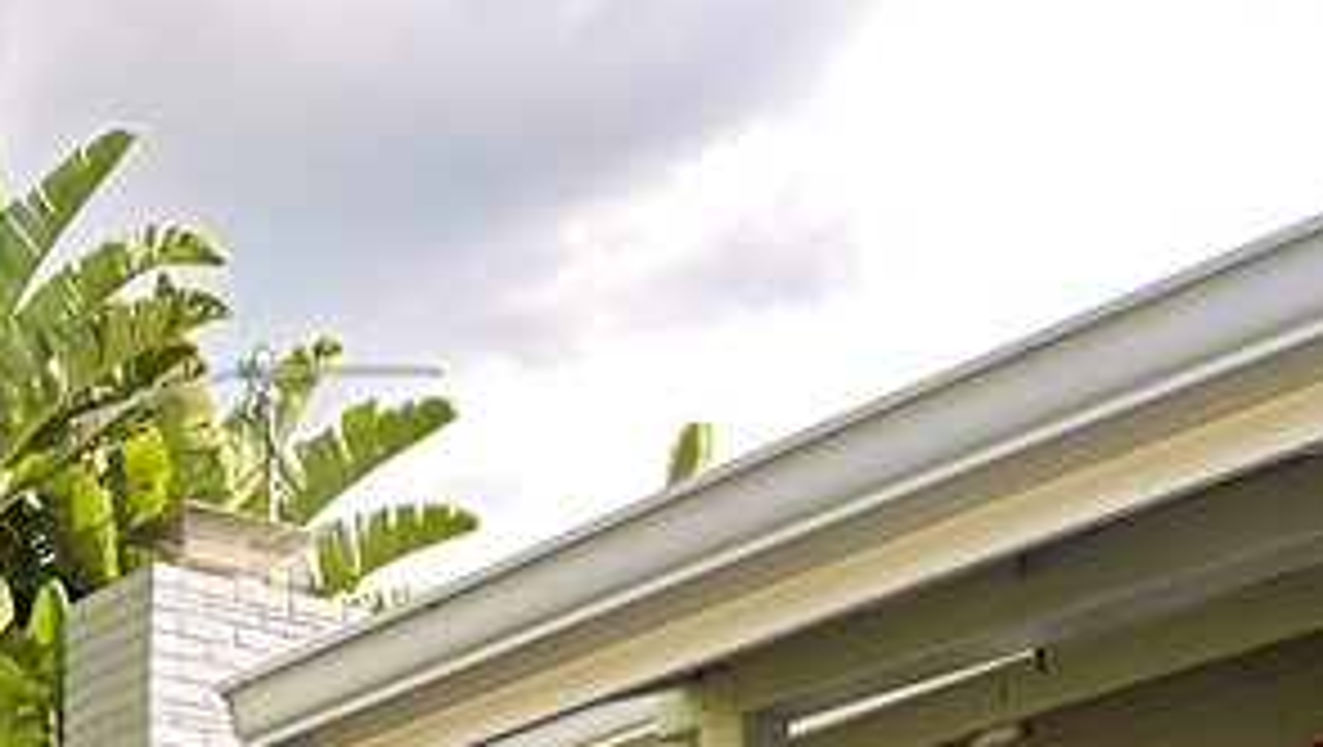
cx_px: -90
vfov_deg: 12.0
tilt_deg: +4.3
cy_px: 1431
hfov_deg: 22.2
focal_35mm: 91
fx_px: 3195
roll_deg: -1.7
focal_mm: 6.86
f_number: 1.78
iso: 80
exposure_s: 1/634
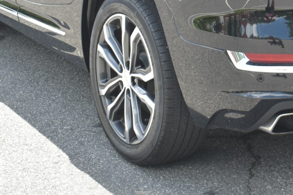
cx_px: 255
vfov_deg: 12.8
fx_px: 849
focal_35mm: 104
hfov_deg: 19.3
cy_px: -39
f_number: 4
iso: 100
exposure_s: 1/160
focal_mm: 27
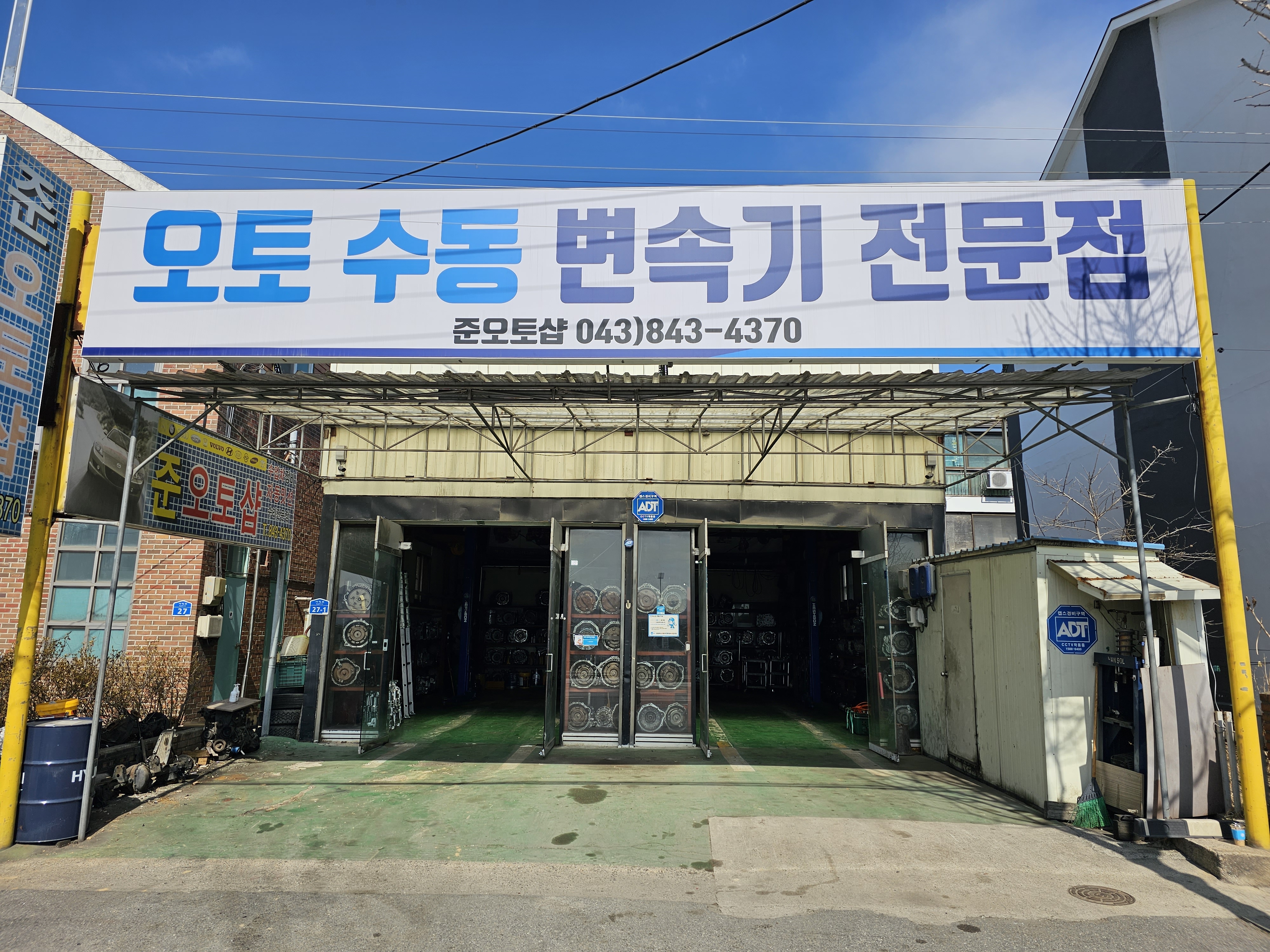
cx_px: 635
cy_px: 476
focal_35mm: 23
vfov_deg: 58.9
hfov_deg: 73.9
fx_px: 844
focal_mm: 6.3
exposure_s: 1/1202
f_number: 1.7
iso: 10
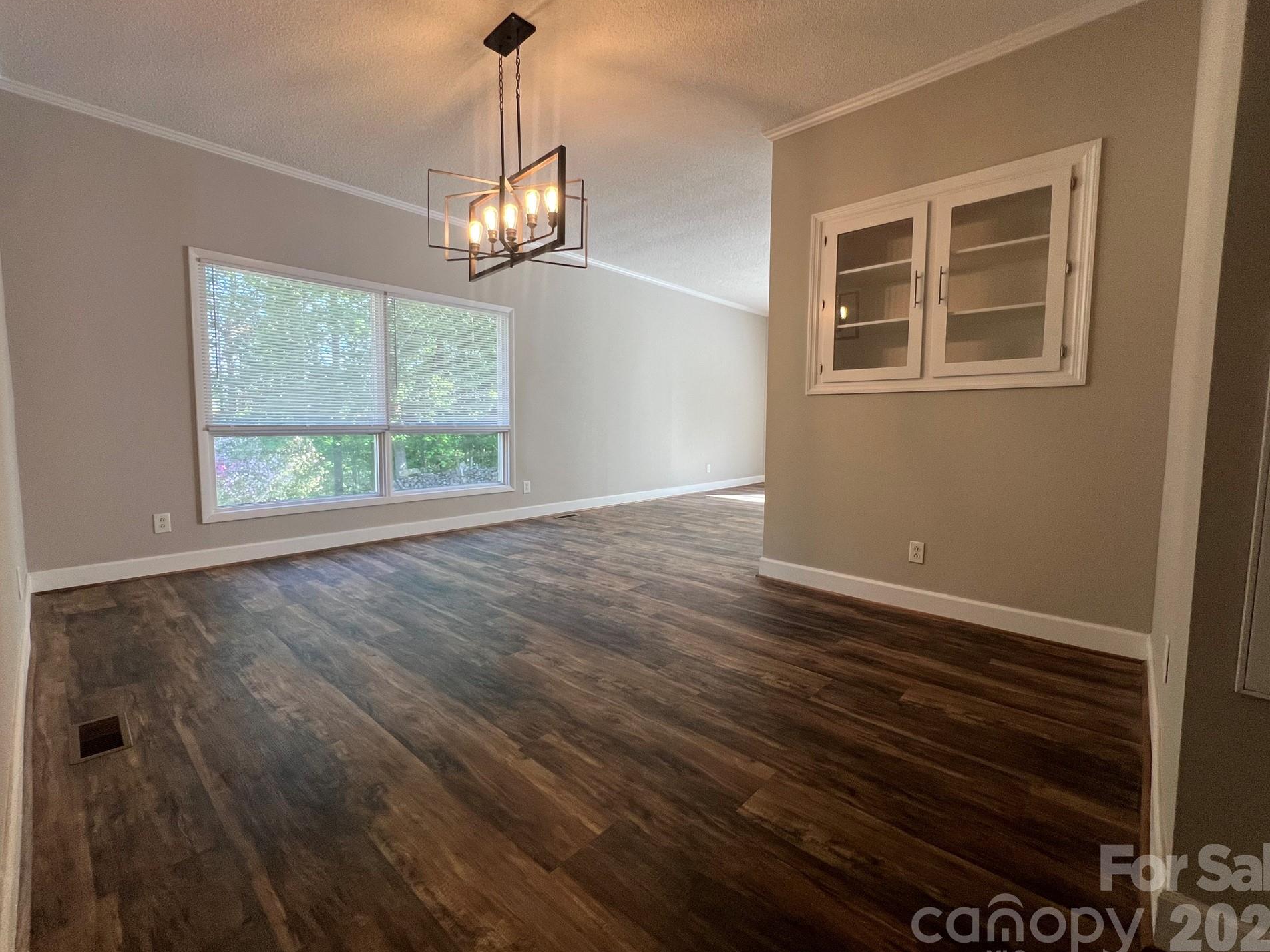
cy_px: 463
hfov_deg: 102.1
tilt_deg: -4.4
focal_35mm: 14
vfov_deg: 85.6
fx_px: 514
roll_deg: +0.3
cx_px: 630
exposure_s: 1/120
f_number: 1.8
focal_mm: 1.57
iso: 125
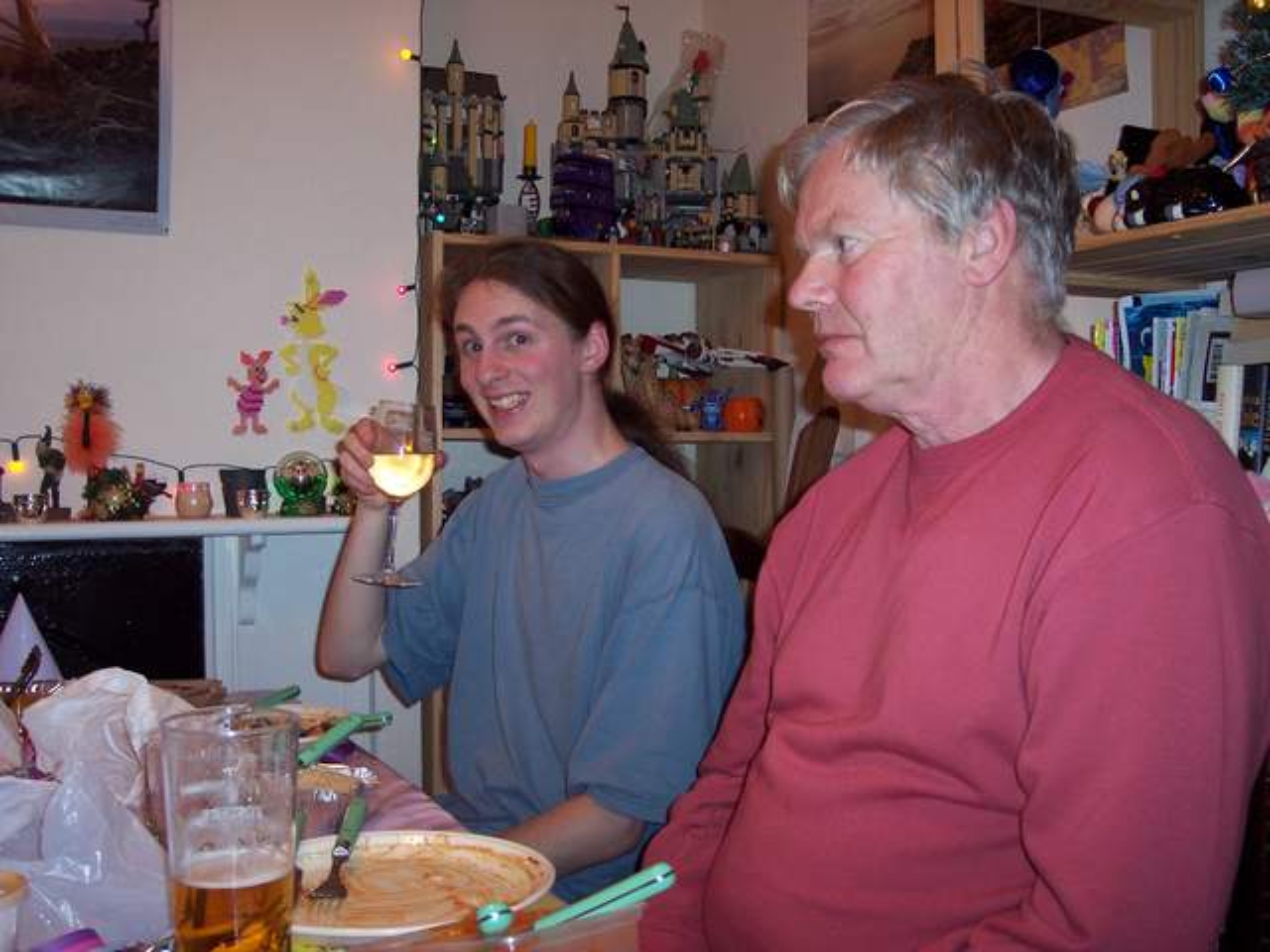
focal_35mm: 38
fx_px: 1394
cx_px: 635
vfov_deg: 37.7
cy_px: 476
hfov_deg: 49.0
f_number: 2.8
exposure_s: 1/30
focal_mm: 8
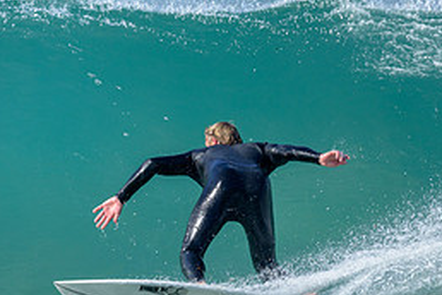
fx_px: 22098
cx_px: 96
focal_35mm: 1800
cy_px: 124
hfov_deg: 1.1
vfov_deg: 0.8
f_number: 6.3
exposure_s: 1/2500
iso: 640
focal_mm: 800
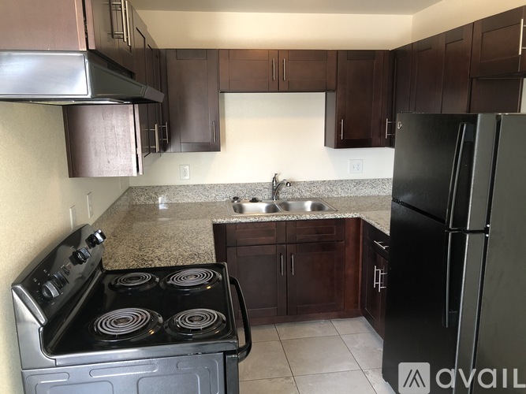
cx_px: 263
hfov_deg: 63.5
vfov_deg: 49.7
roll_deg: +0.1
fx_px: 425
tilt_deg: -10.8
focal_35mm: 28
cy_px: 197
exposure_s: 1/15
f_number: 1.8
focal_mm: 3.99
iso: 40
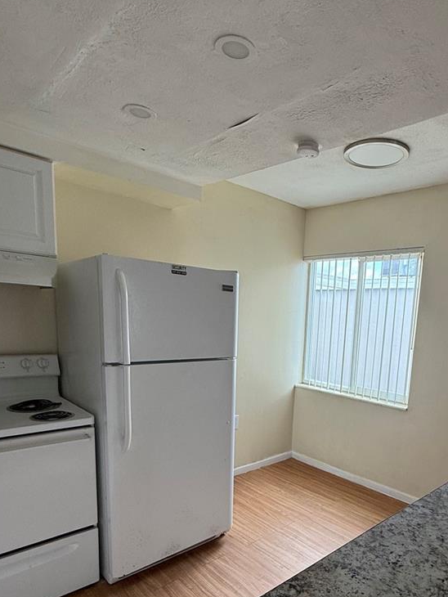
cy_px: 387
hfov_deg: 57.8
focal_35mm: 23
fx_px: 397
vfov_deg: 72.2
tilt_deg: -9.7
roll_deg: -4.1
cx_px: 293
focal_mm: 2.22
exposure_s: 1/99
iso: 64
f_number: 2.2
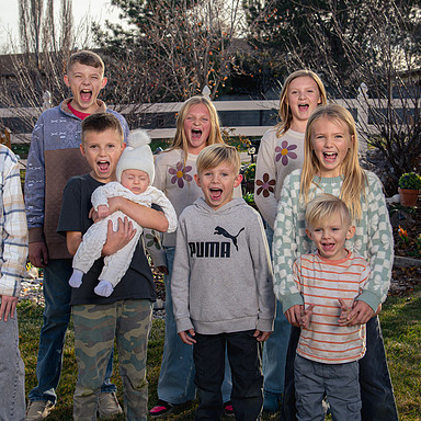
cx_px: 208
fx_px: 949
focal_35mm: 69
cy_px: 175
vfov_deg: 25.0
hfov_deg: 25.0
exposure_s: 1/250
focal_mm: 46
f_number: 7.1
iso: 200
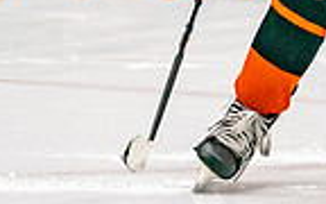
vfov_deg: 1.9
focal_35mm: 679
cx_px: 276
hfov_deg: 3.1
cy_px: -40
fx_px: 6033
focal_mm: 113
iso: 3200
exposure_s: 1/1250
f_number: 2.8
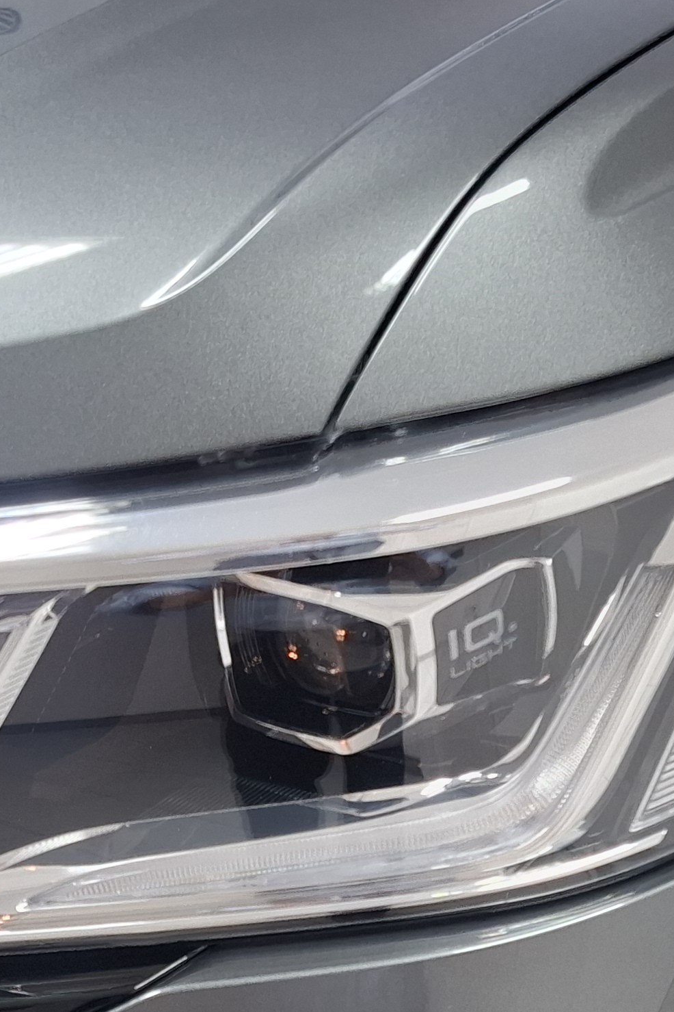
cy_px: 897
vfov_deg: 29.4
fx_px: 1853
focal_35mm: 66
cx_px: 273
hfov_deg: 20.6
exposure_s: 1/40
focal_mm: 5.54
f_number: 1.8
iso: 320
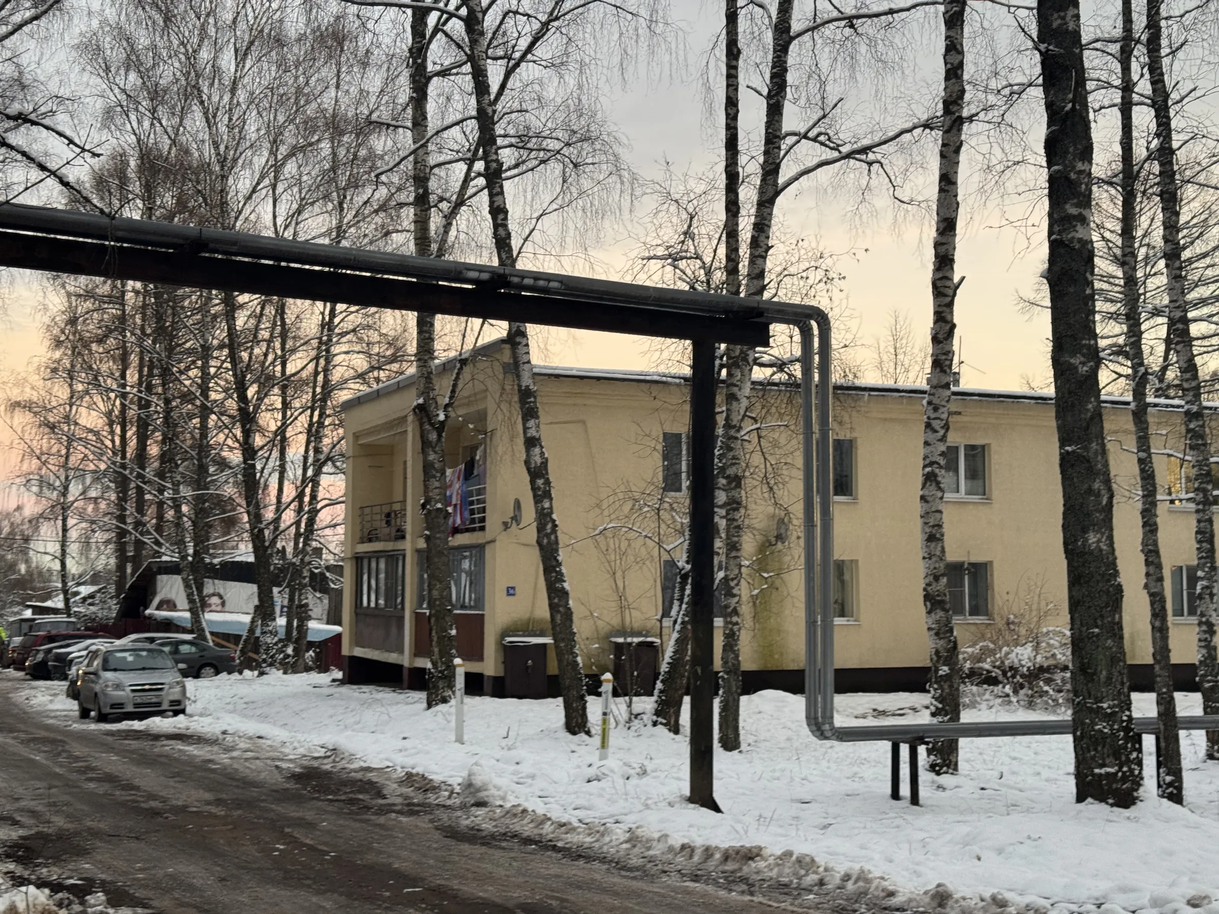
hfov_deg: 39.7
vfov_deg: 30.3
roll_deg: +0.3
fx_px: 1690
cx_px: 610
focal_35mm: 48
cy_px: 457
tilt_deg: +5.6
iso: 100
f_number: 1.78
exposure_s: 1/60
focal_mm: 6.76
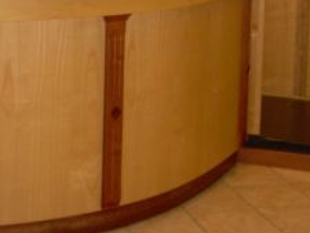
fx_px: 968
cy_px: -90
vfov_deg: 13.1
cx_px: 0
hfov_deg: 17.8
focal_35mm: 108
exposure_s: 1/60
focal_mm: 6.3
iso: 141
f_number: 2.8
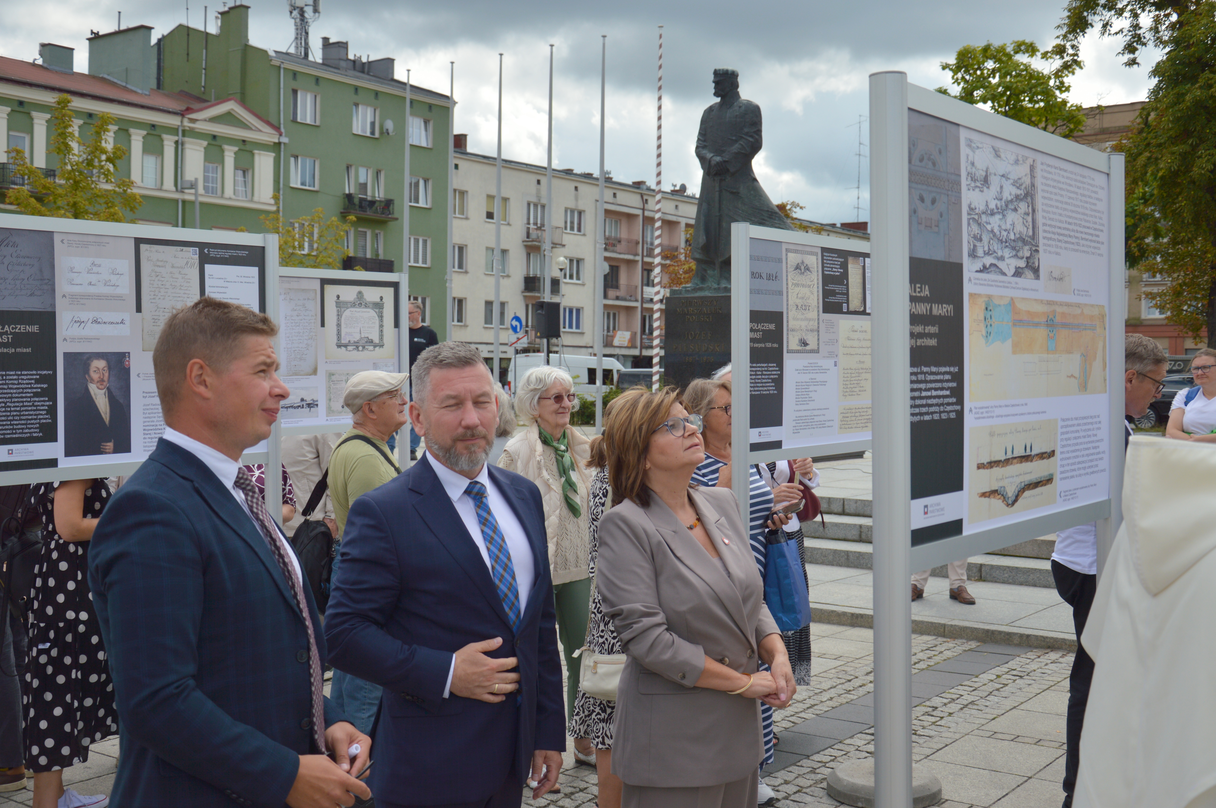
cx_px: 608
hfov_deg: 51.3
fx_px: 1266
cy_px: 404
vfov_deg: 35.4
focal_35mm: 38
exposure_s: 1/800
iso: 100
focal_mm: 25
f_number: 4
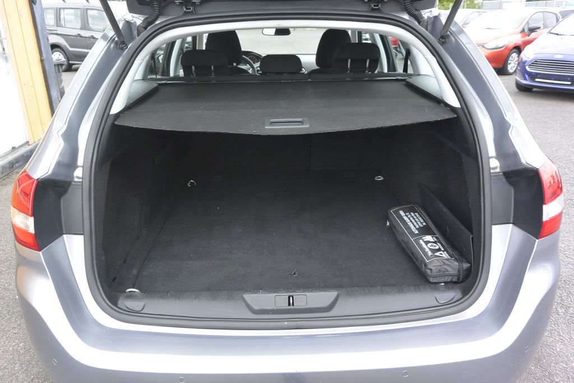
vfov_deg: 47.9
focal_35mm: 27
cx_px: 287
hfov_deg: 67.4
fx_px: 431
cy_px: 192
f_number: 3.5
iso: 200
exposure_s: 1/125
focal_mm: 10
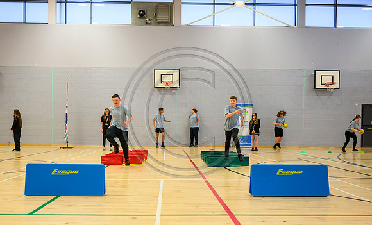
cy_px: 130
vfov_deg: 34.5
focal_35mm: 36
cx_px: 177
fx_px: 362
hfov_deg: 54.4
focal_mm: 33.5
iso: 2500
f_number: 3.5
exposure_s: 1/400
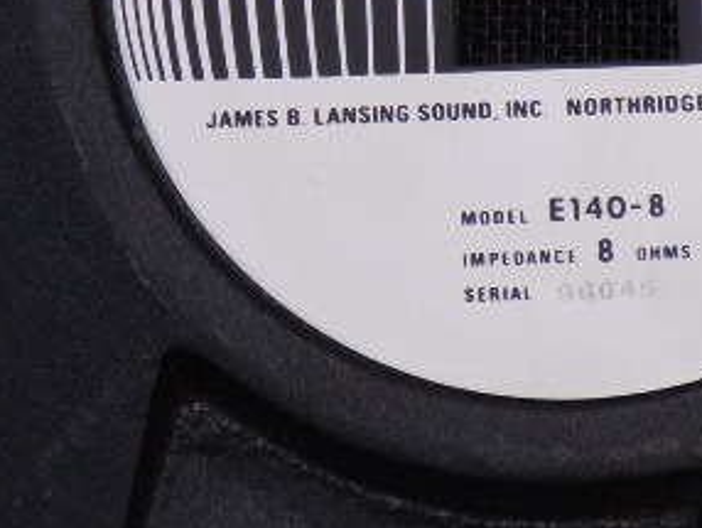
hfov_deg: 3.9
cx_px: 562
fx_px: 10392
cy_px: 44
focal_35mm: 512
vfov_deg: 2.9
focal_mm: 41.2
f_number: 4.8
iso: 200
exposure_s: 1/15
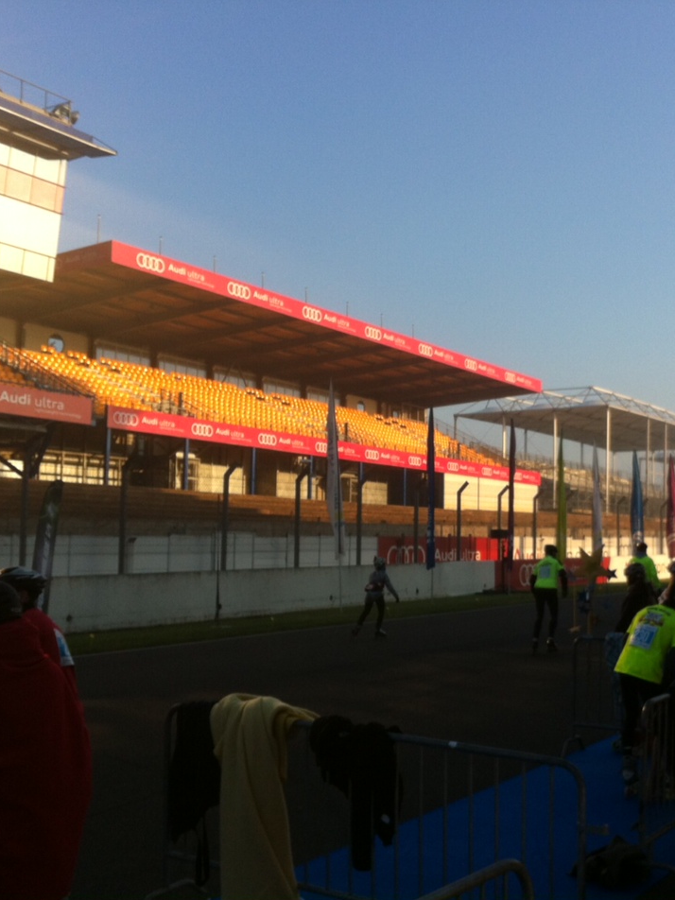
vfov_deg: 40.4
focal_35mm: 47
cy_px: 451
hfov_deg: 30.6
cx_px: 464
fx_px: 1222
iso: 80
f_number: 2.8
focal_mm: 3.85
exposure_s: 1/569
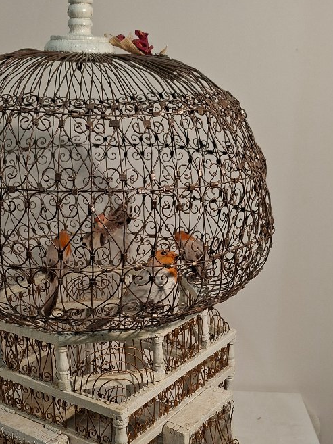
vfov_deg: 44.1
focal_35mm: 42
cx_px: 116
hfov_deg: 34.1
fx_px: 539
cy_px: 300
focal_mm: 5.54
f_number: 1.8
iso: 80
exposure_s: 1/100
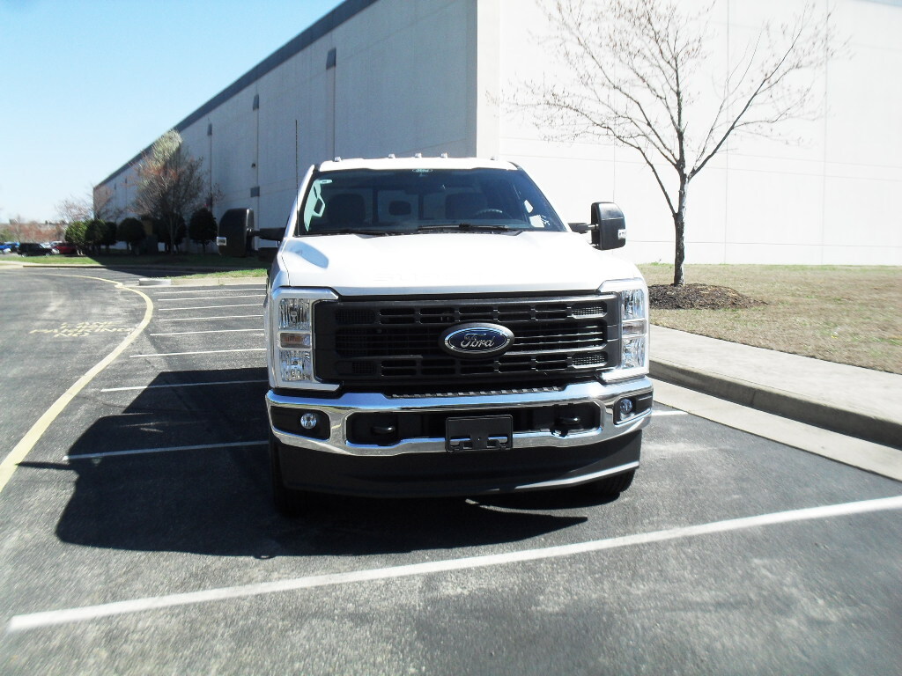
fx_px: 912
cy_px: 338
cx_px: 451
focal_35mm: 35
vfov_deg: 40.7
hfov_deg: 52.6
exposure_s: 1/125
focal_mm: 6.3
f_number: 8.4
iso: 100
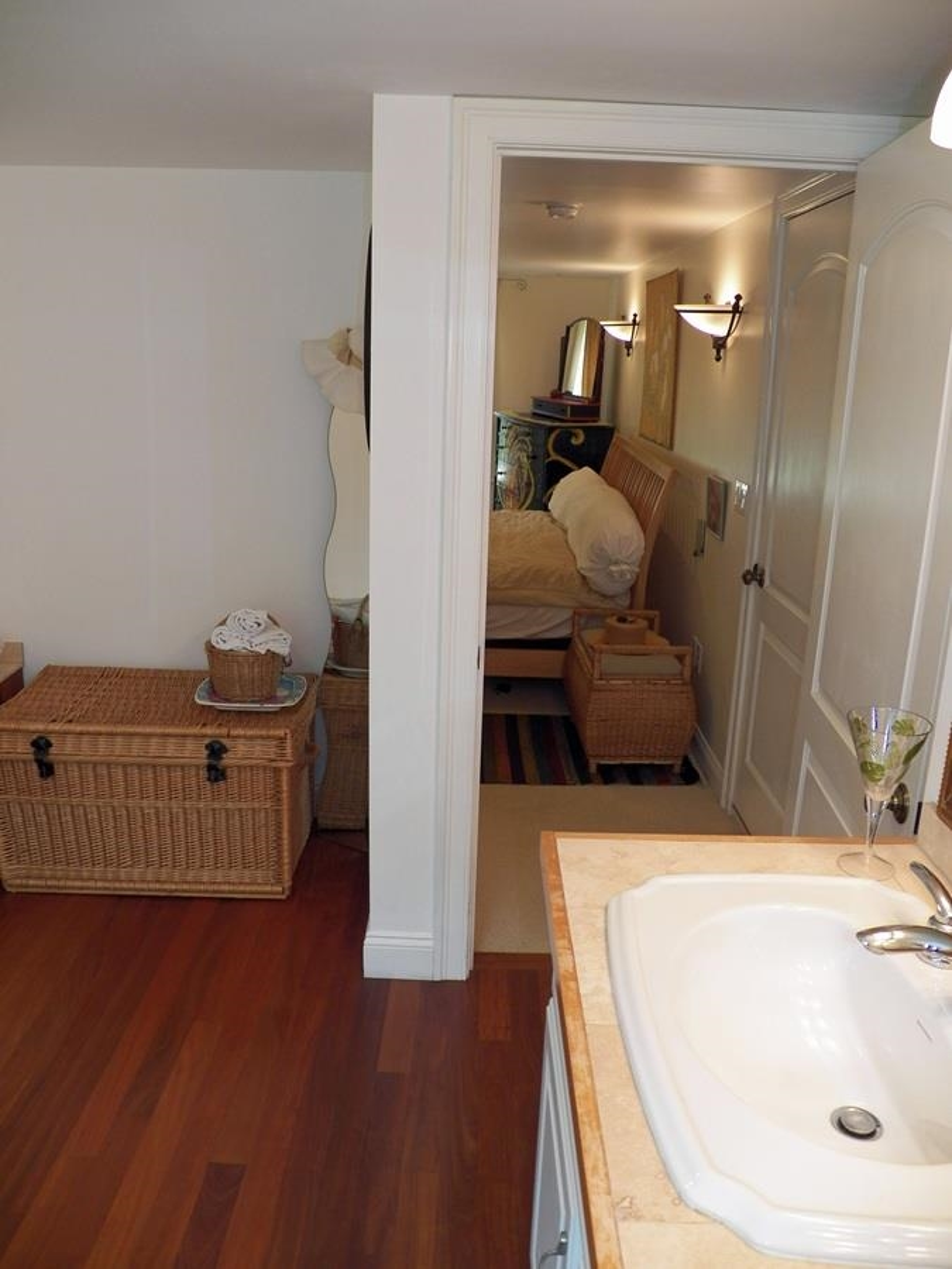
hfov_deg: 49.7
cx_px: 476
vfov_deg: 63.4
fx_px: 1027
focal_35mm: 28
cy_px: 634
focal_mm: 4.9
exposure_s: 1/60
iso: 125
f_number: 2.8
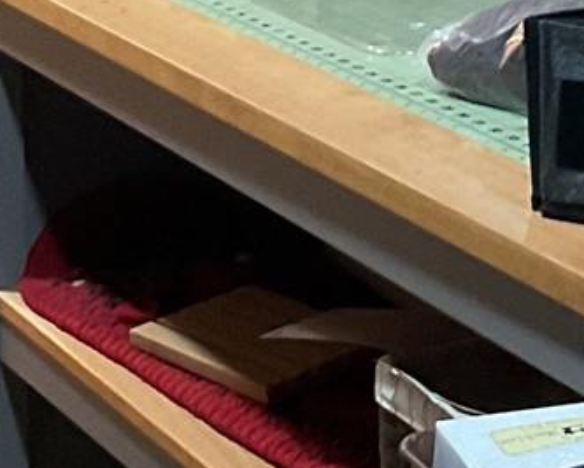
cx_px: 507
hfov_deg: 11.0
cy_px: -263
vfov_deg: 8.7
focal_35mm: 174
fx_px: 3010
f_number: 1.8
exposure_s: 1/60
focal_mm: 3
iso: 200
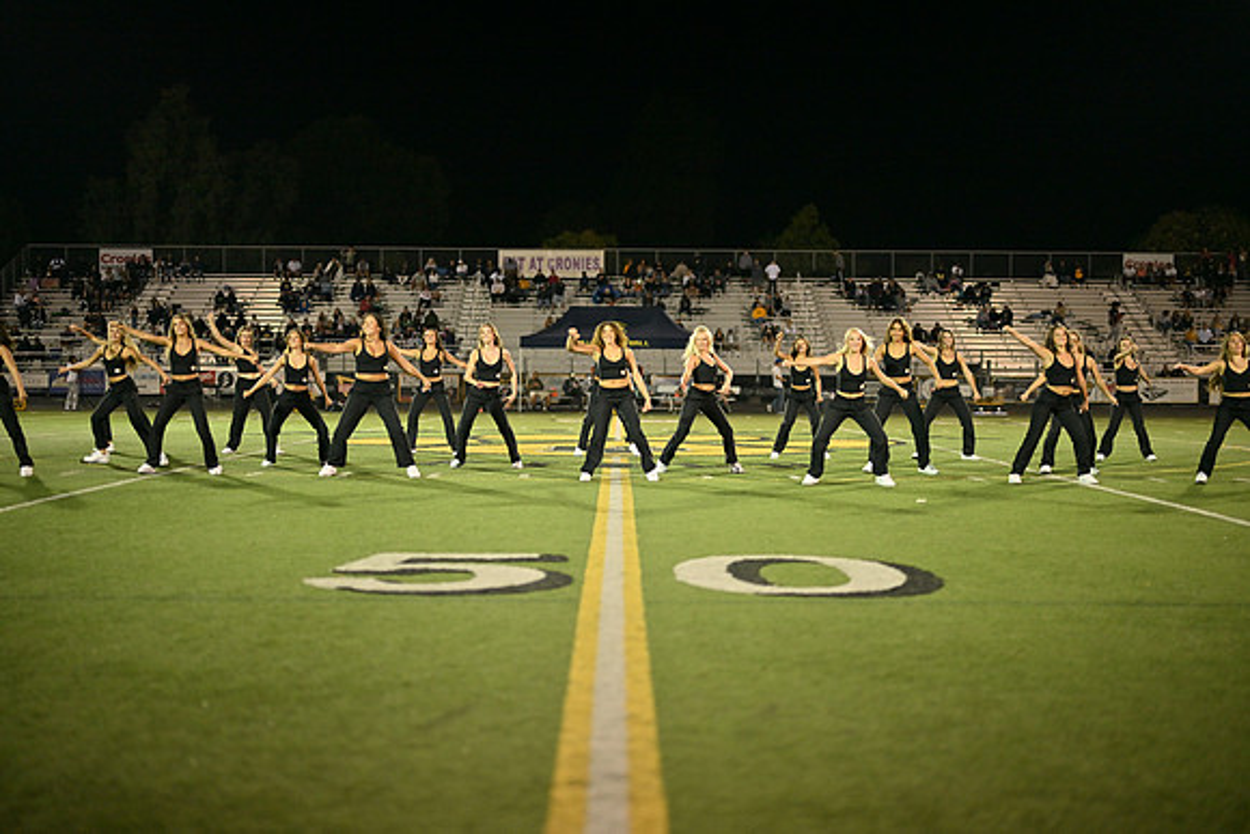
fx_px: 1736
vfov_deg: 27.0
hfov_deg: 39.6
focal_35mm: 50
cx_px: 625
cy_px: 417
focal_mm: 50
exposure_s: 1/500
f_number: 1.2
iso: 450
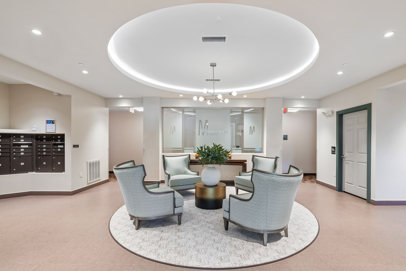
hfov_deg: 96.7
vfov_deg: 73.6
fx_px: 180
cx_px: 212
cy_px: 145
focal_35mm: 16
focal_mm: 12
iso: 100
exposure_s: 1.6
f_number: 11
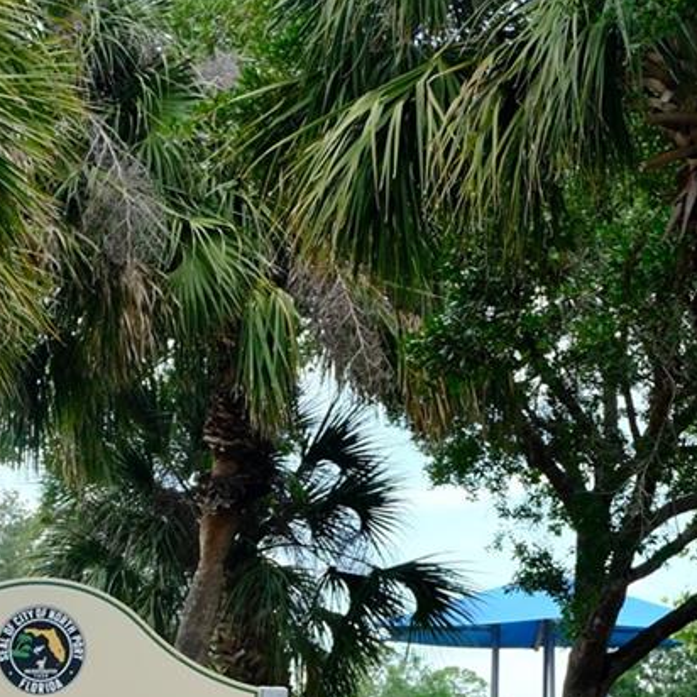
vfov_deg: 12.9
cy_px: 864
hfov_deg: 13.2
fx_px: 3007
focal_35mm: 132
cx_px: 379
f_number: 5.6
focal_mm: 26.4
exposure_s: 1/450
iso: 320
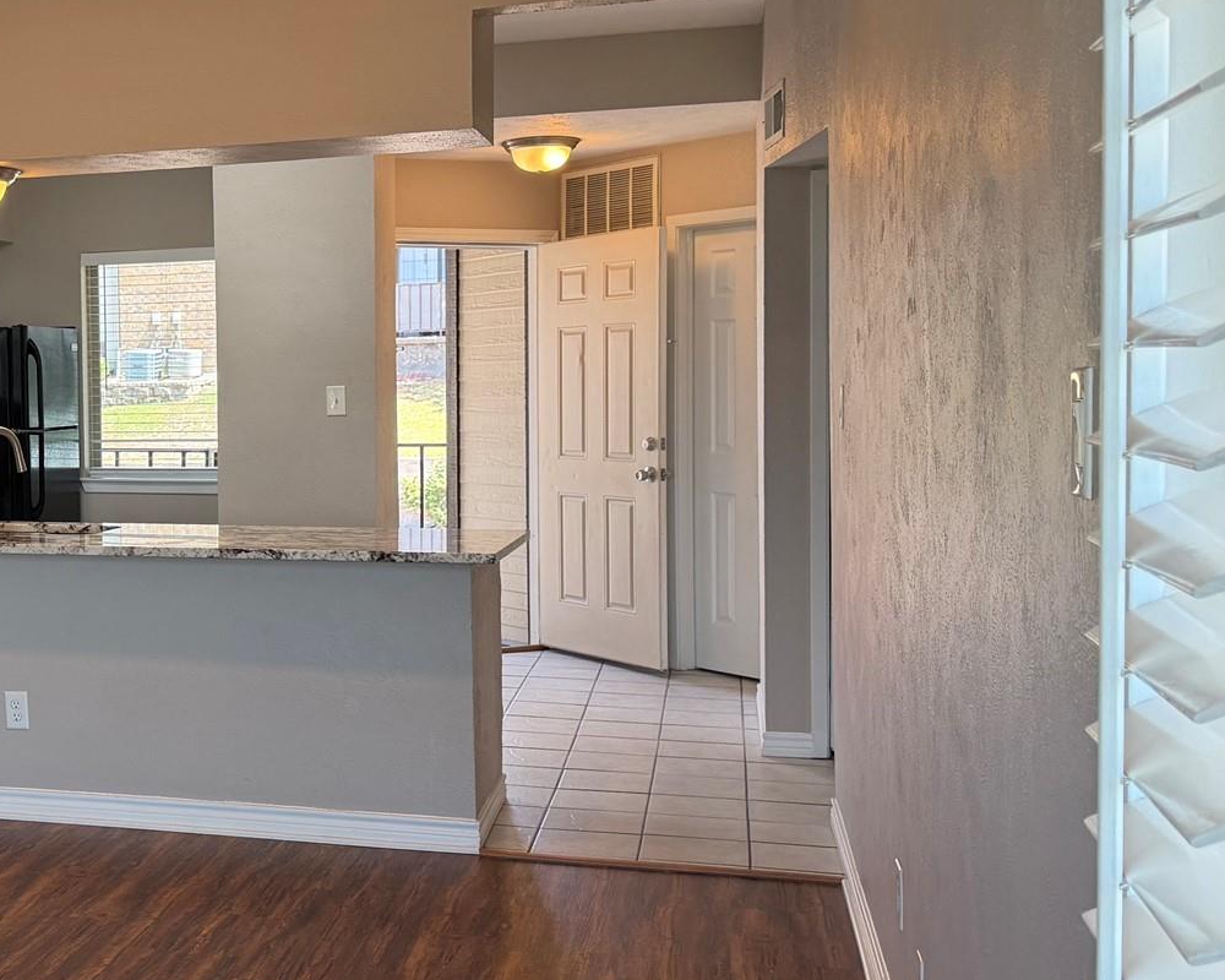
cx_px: 80
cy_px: 464
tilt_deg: -3.2
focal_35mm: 48
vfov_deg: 31.4
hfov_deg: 36.0
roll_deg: +1.8
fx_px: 1740
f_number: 1.78
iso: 125
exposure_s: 1/195
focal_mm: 6.76
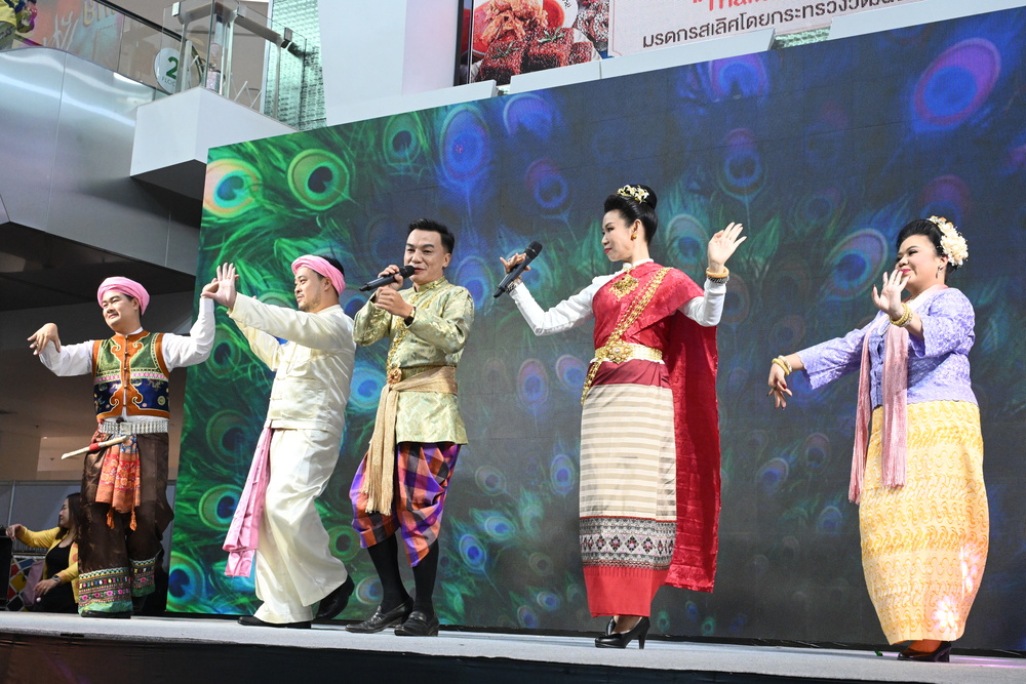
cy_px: 342
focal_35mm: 44
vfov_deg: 30.5
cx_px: 513
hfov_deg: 44.5
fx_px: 1254
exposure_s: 1/200
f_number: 11
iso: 5000
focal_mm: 44
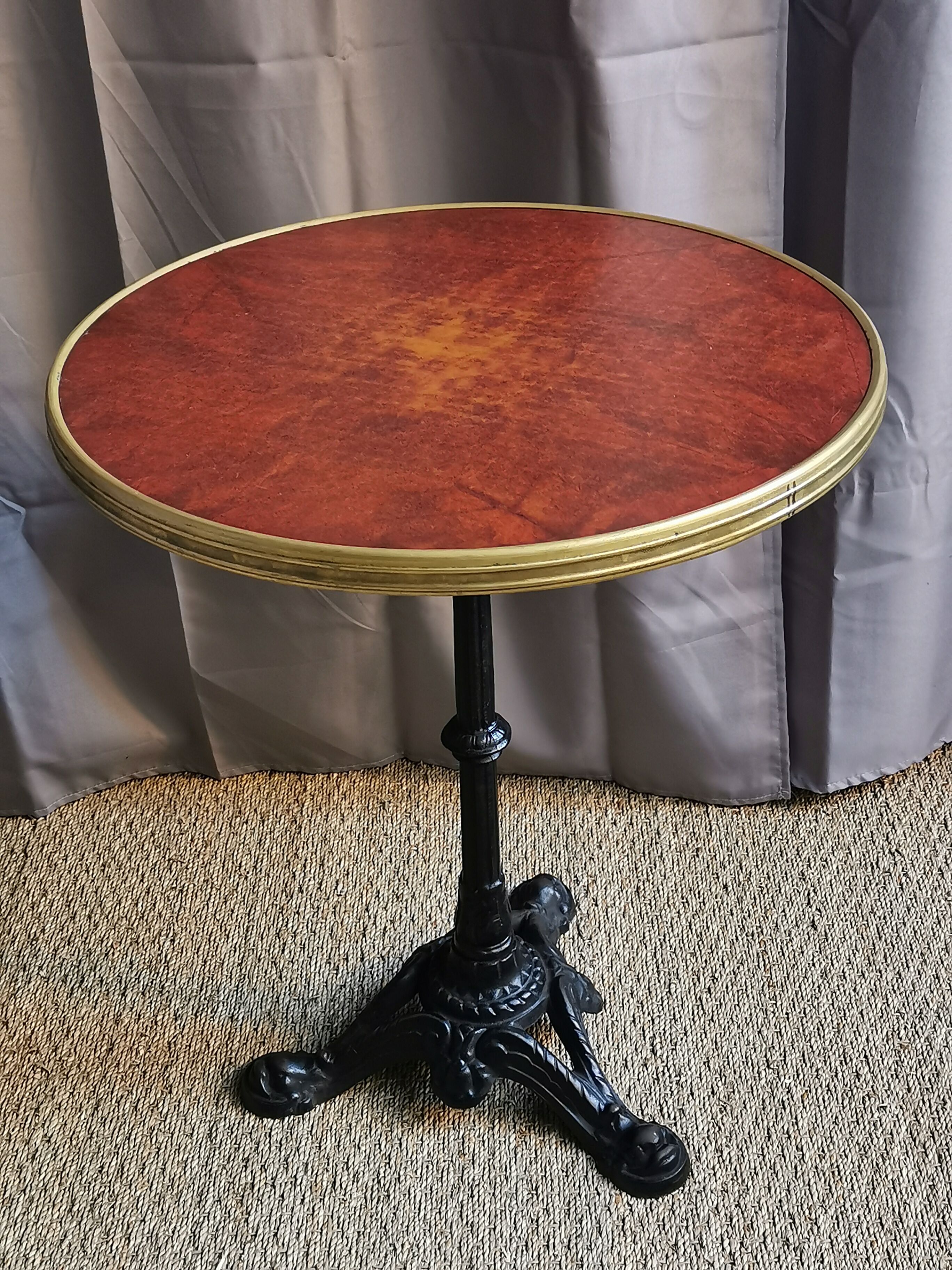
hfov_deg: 30.9
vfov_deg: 40.4
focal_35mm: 47
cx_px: 476
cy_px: 635
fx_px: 1723
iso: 200
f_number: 1.8
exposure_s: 1/100
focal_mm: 5.58
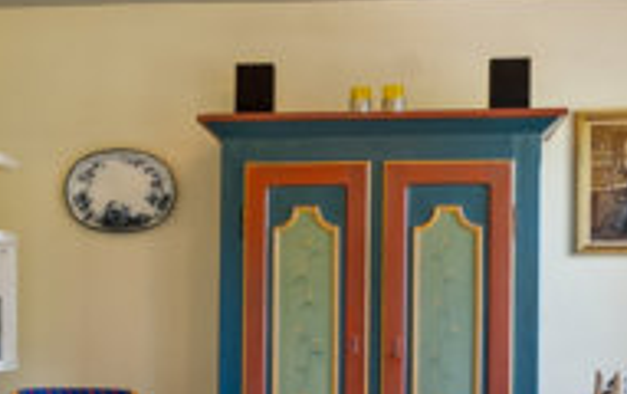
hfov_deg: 24.8
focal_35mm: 81
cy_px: 340
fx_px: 1386
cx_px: 76
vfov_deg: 16.0
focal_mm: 19
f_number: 8
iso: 200
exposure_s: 1/10
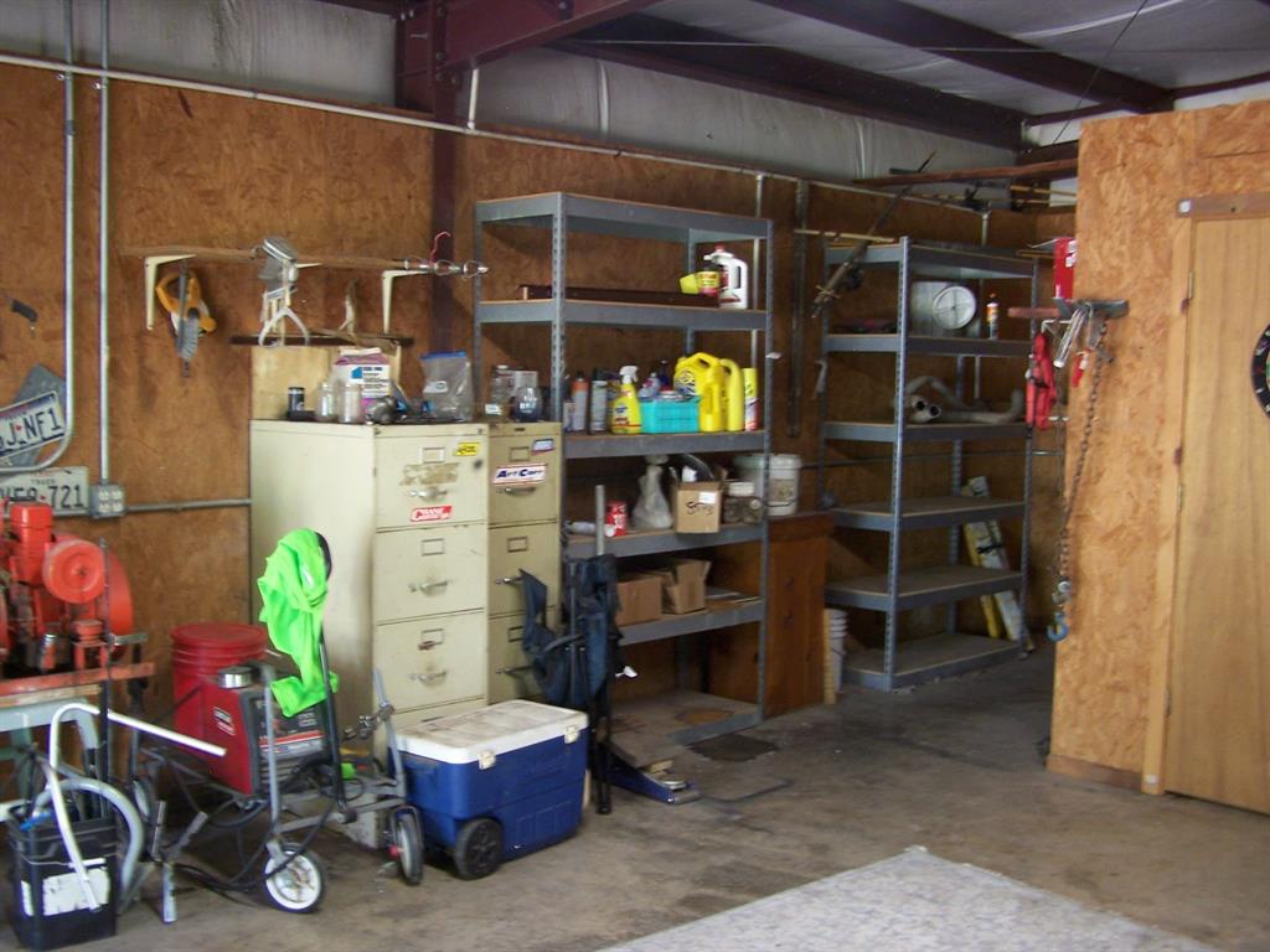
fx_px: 1394
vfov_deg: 37.7
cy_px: 476
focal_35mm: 38
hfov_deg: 49.0
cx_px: 635
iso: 140
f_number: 2.8
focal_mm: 6.3
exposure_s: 1/8
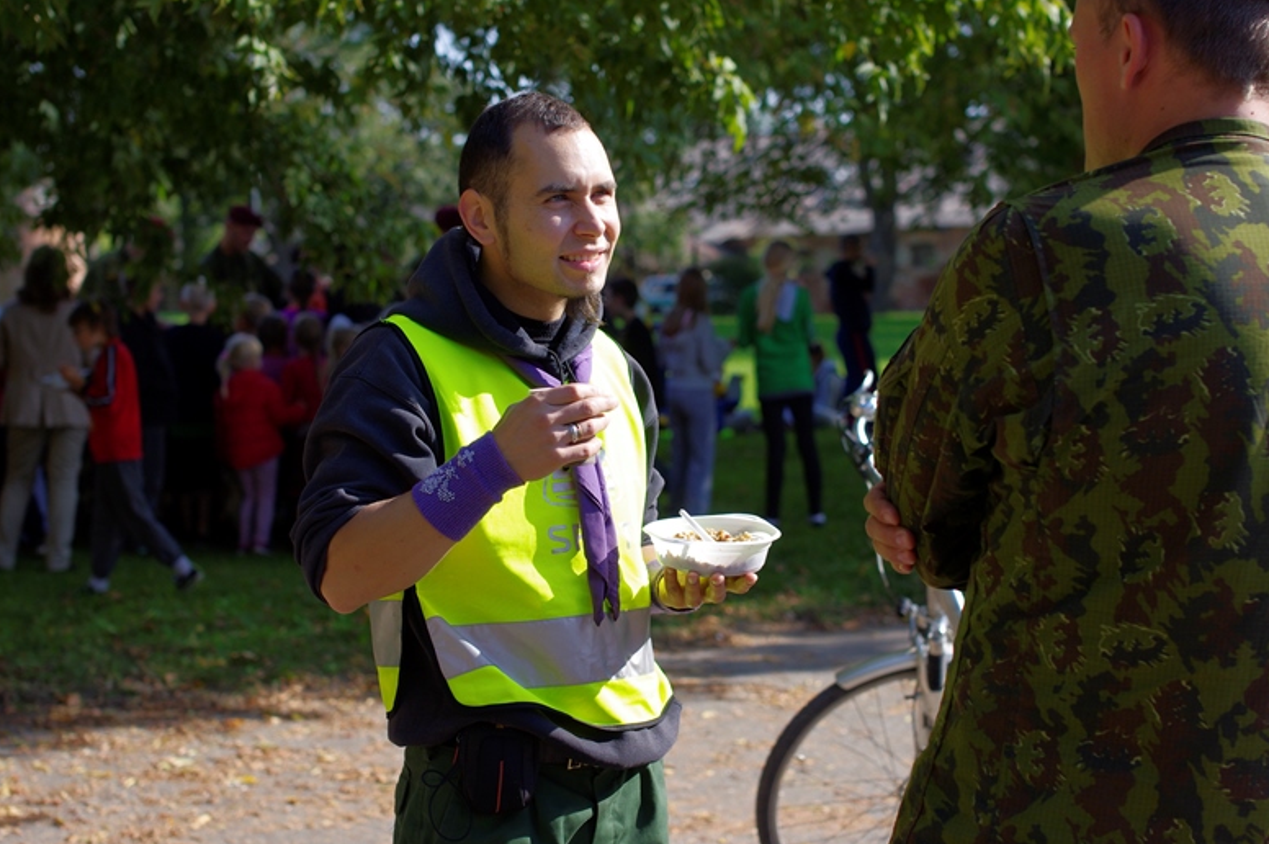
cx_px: 599
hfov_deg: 25.4
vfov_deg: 17.0
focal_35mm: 80
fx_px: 2818
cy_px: 422
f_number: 3.5
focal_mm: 50
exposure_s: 1/1000
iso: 200
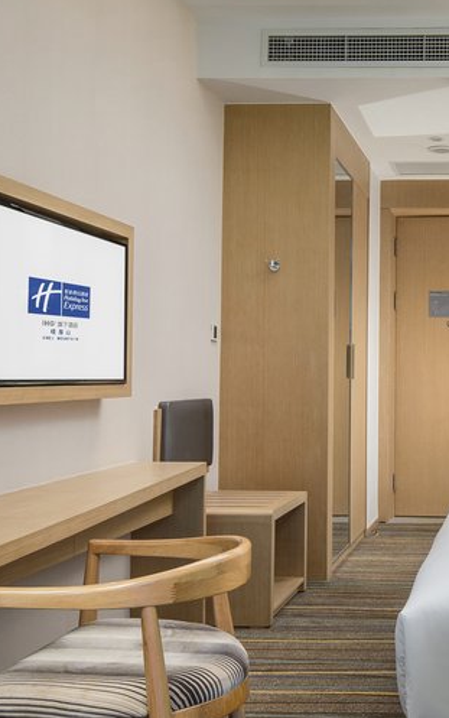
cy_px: 337
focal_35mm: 44
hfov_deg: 27.2
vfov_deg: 45.2
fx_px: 861
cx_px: 474
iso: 200
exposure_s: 1/6
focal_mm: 12
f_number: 8
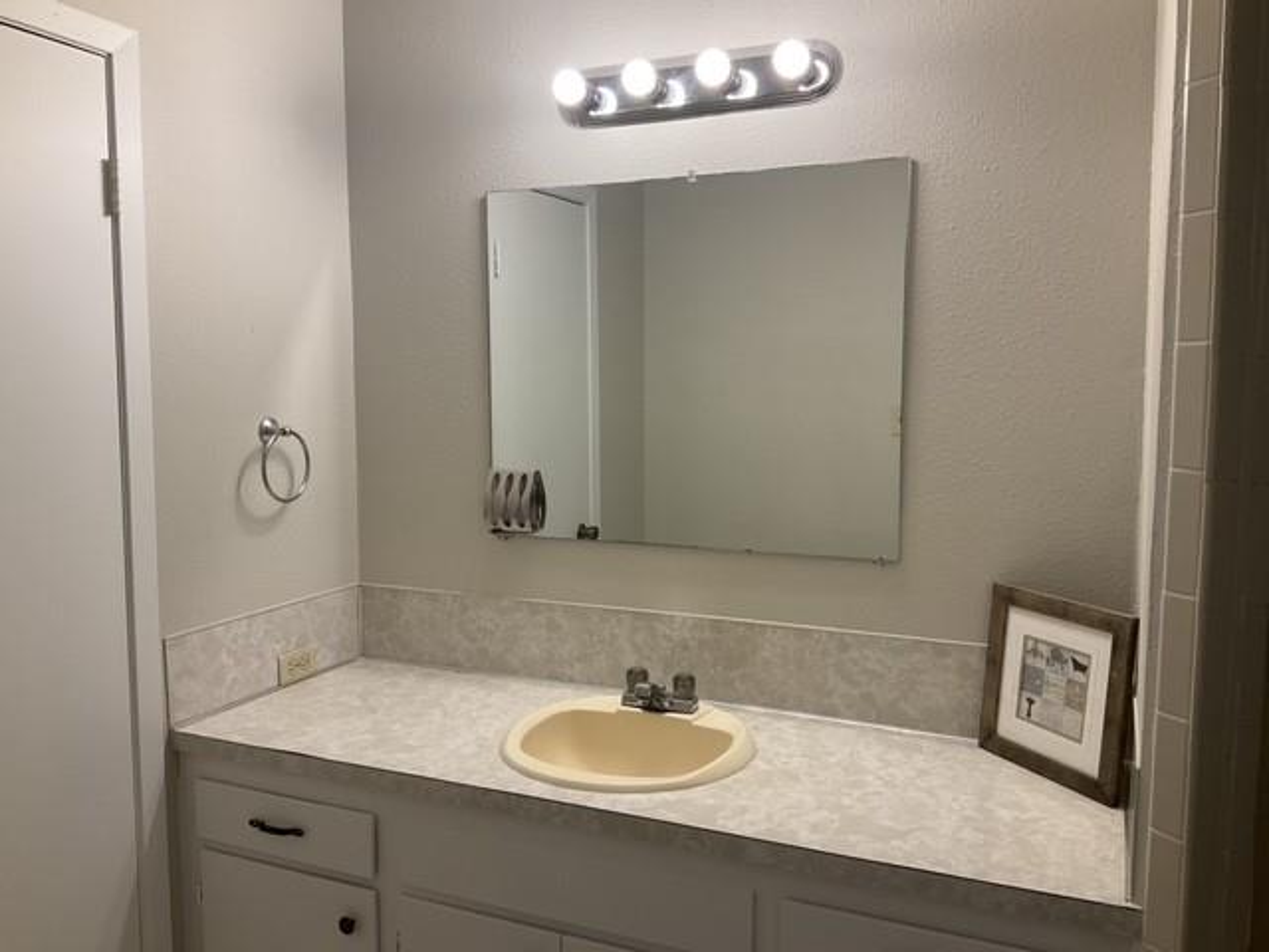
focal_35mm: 29
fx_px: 1063
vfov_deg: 48.2
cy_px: 476
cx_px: 634
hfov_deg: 61.7
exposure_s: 1/120
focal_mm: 3
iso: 64
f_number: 1.8
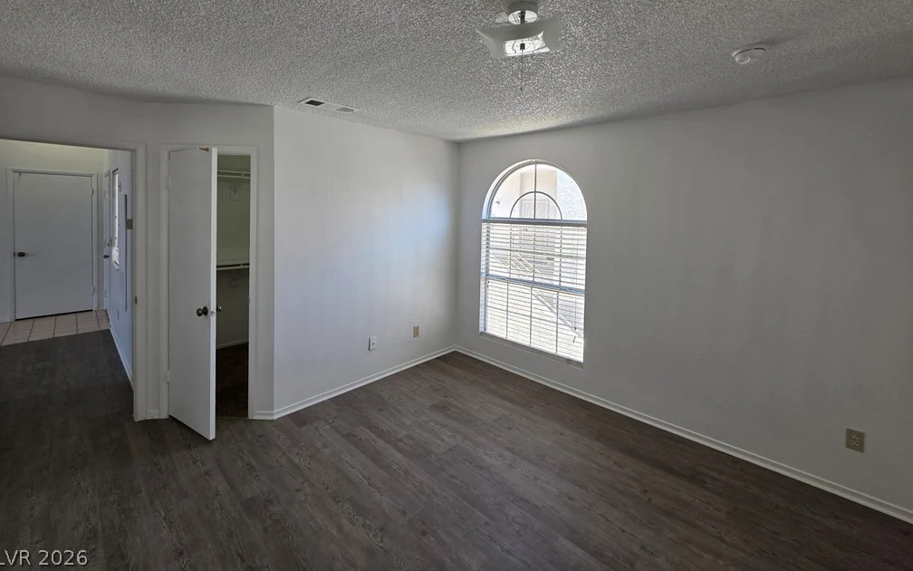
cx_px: 453
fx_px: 348
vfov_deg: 77.6
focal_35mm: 14
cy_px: 225
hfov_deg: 105.3
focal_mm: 2.2
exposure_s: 1/120
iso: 50
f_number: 1.9
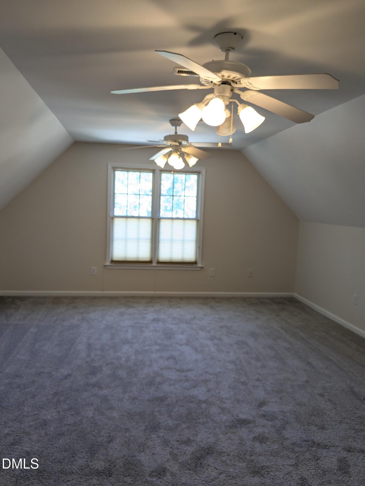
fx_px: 380
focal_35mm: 27
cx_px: 182
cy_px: 243
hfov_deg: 51.4
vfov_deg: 65.3
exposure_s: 1/60
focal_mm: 4.38
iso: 100
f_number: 1.73
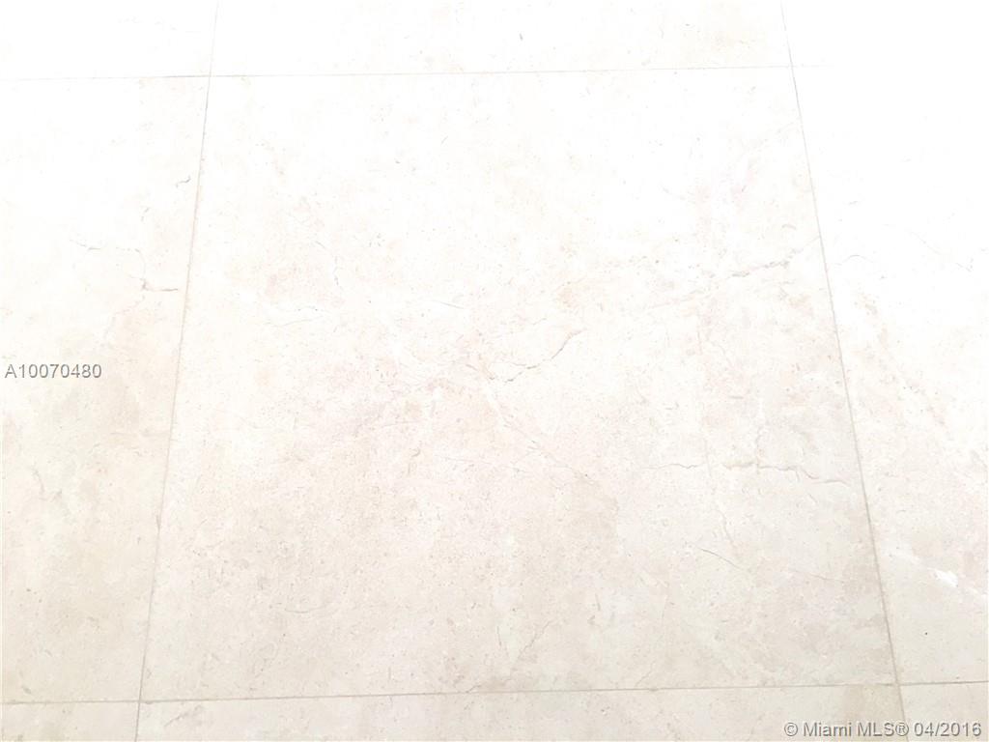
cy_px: 371
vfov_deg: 48.2
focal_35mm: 29
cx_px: 494
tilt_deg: -71.2
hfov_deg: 61.7
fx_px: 829
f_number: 2.2
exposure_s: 1/30
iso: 40
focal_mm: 4.15
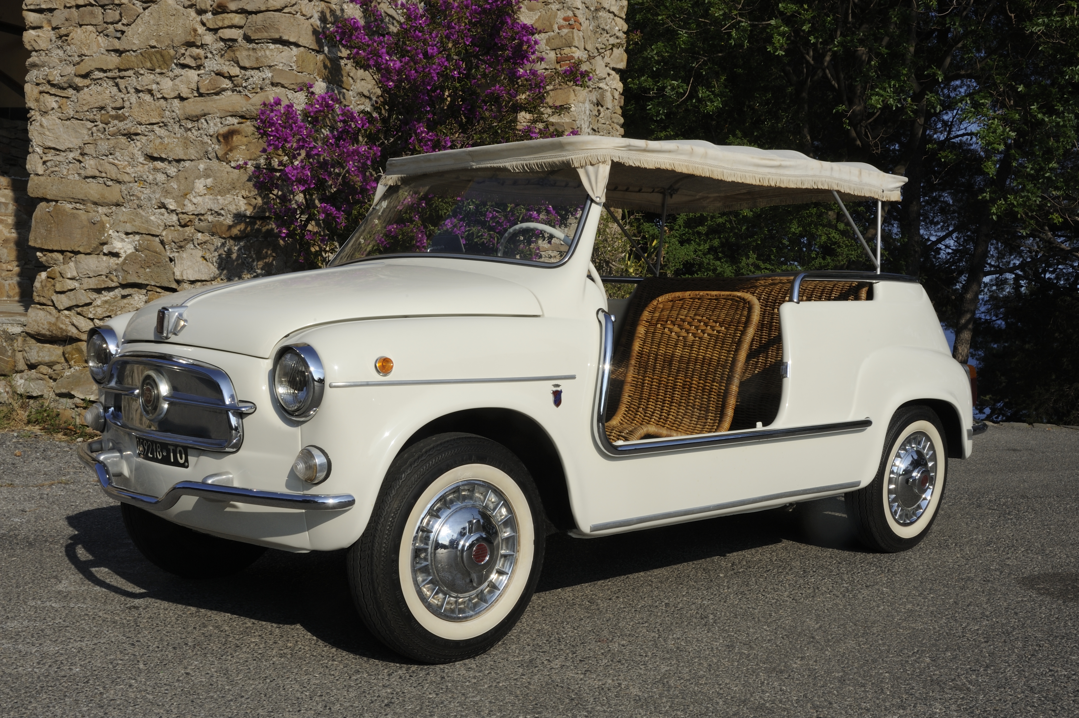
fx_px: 1198
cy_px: 359
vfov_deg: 33.4
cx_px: 540
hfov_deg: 48.5
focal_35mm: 40
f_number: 22
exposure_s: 1/125
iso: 200
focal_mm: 40
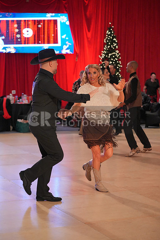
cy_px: 120
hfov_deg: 18.0
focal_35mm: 76
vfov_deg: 26.6
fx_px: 506
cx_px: 80
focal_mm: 76
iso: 3200
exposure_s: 1/400
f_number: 3.2
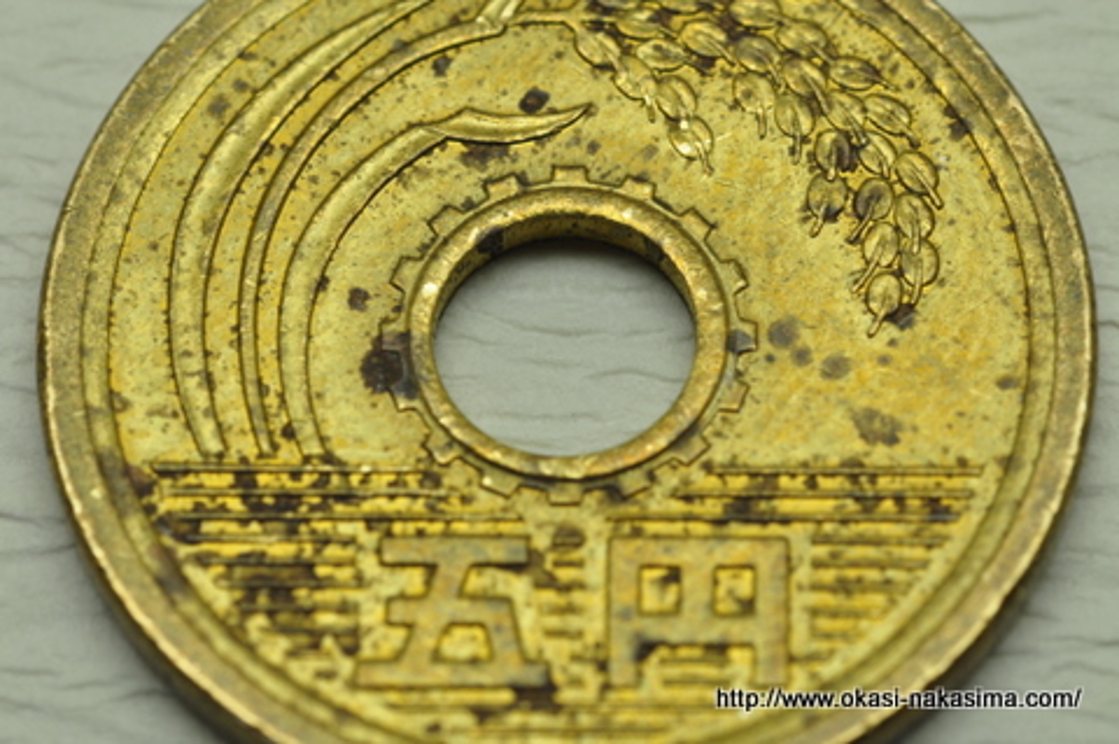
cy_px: 372
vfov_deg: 10.1
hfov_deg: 15.2
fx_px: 4192
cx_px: 560
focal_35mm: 135
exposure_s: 1/2.5
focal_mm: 90
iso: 200
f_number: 22
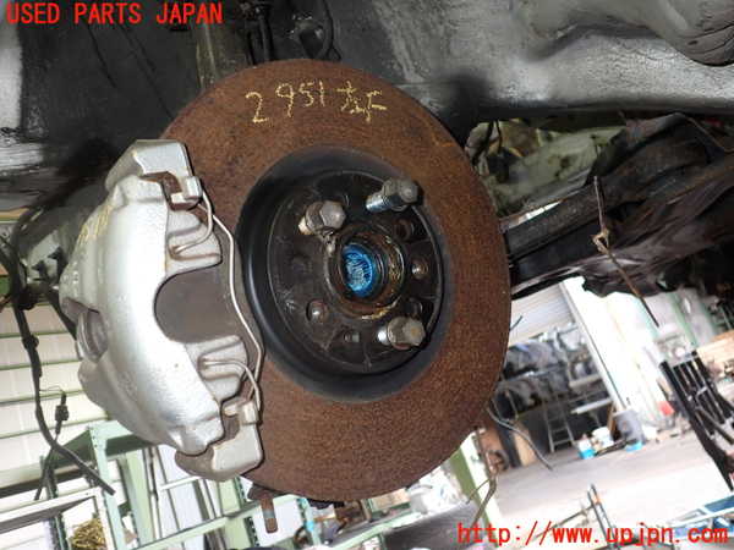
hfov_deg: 60.0
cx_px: 367
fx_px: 636
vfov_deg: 46.8
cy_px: 275
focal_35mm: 30
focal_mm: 5.4
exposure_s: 1/30
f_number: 2.3
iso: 200
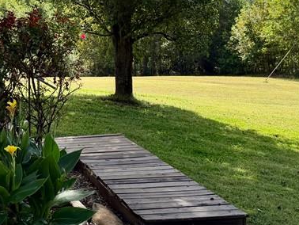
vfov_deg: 21.7
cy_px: -8
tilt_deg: +1.7
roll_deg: +1.1
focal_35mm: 65
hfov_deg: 29.2
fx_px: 562
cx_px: 67
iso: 100
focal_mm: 6.76
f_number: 1.78
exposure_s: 1/2703
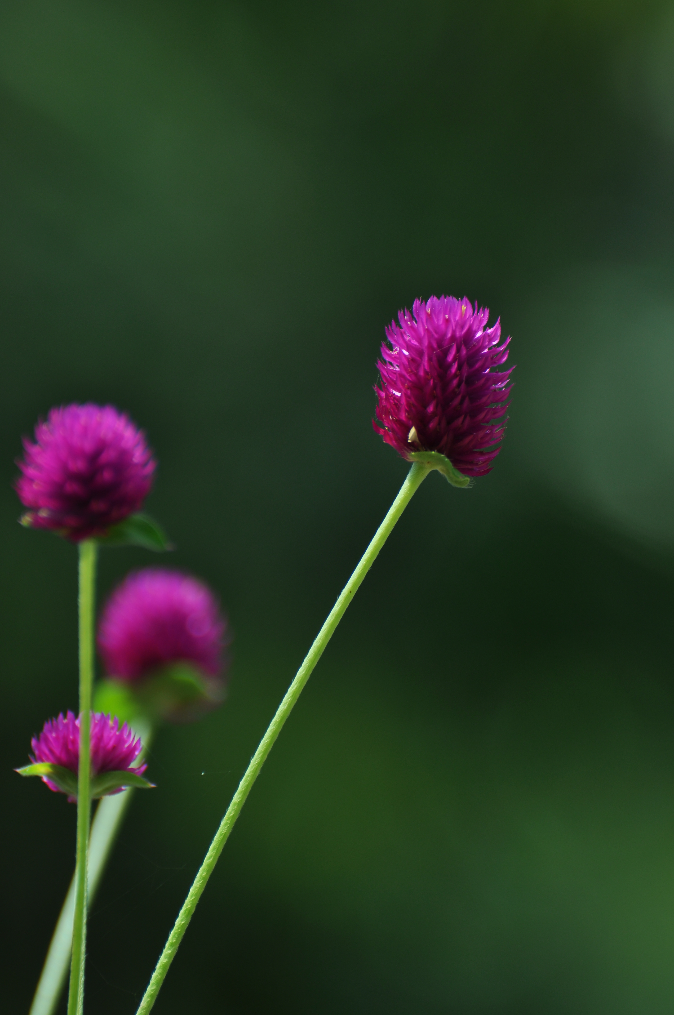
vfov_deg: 4.6
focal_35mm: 450
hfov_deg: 3.0
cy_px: 508
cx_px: 337
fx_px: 12669
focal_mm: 300
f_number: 8
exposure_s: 1/250
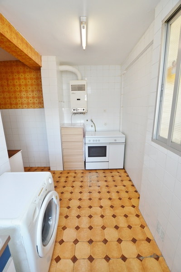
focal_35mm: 15
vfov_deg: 100.4
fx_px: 113
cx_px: 90
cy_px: 136
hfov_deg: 77.2
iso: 400
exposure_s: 1/80
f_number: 4.5
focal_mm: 10
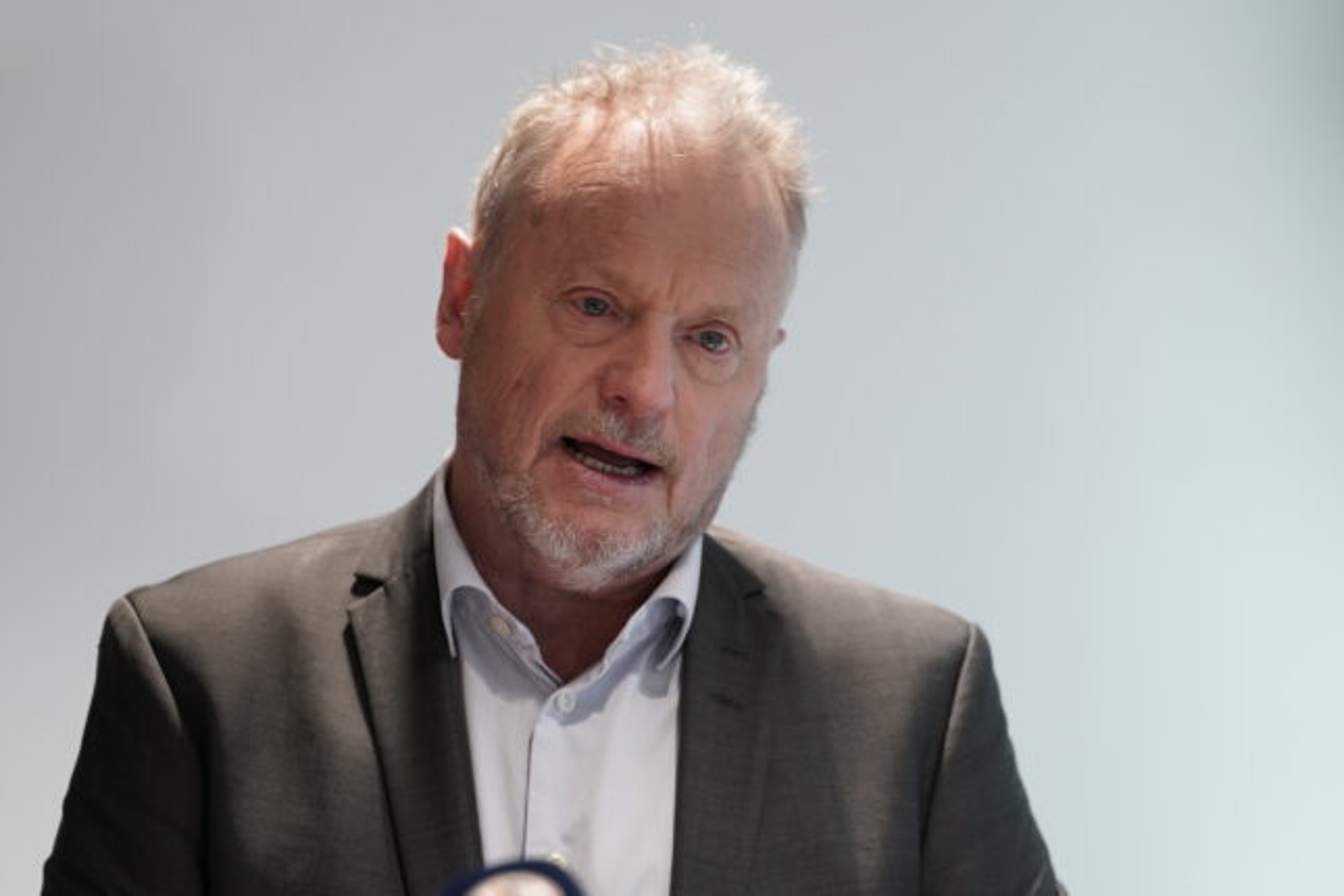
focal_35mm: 300
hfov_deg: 6.9
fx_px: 11199
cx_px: 672
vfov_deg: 4.6
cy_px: 448
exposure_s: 1/320
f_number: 2.8
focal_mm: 300
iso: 2500
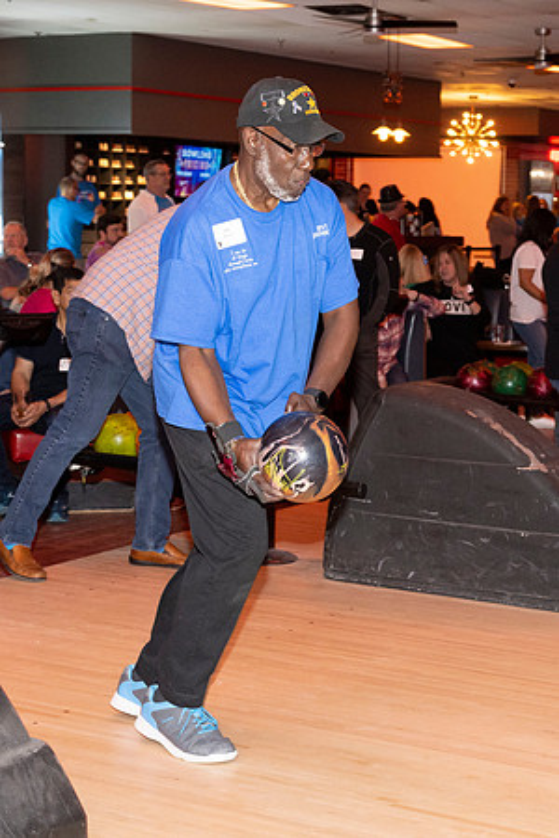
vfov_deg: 27.0
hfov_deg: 18.2
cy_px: 419
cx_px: 267
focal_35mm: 75
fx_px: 1747
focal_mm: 50
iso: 2000
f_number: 5.6
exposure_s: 1/100
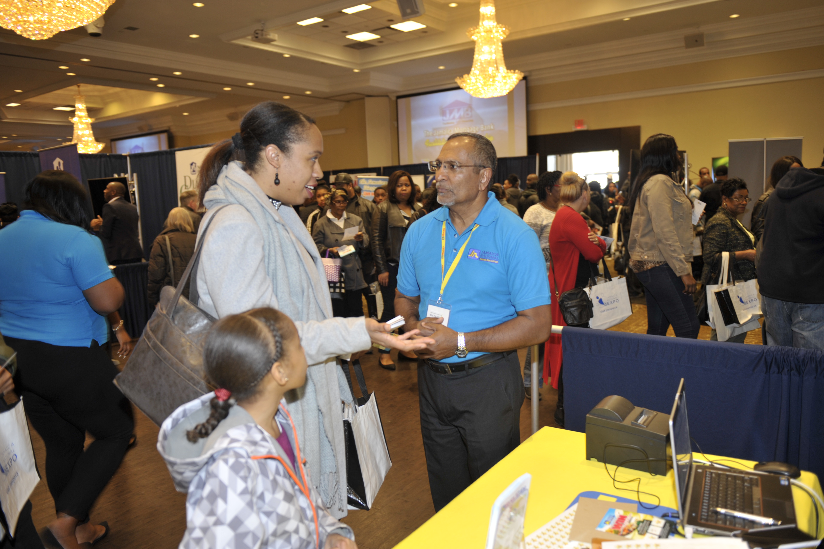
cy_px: 274
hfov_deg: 65.5
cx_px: 412
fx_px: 640
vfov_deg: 46.3
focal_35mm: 28
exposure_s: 1/50
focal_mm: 28
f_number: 3.2
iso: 400
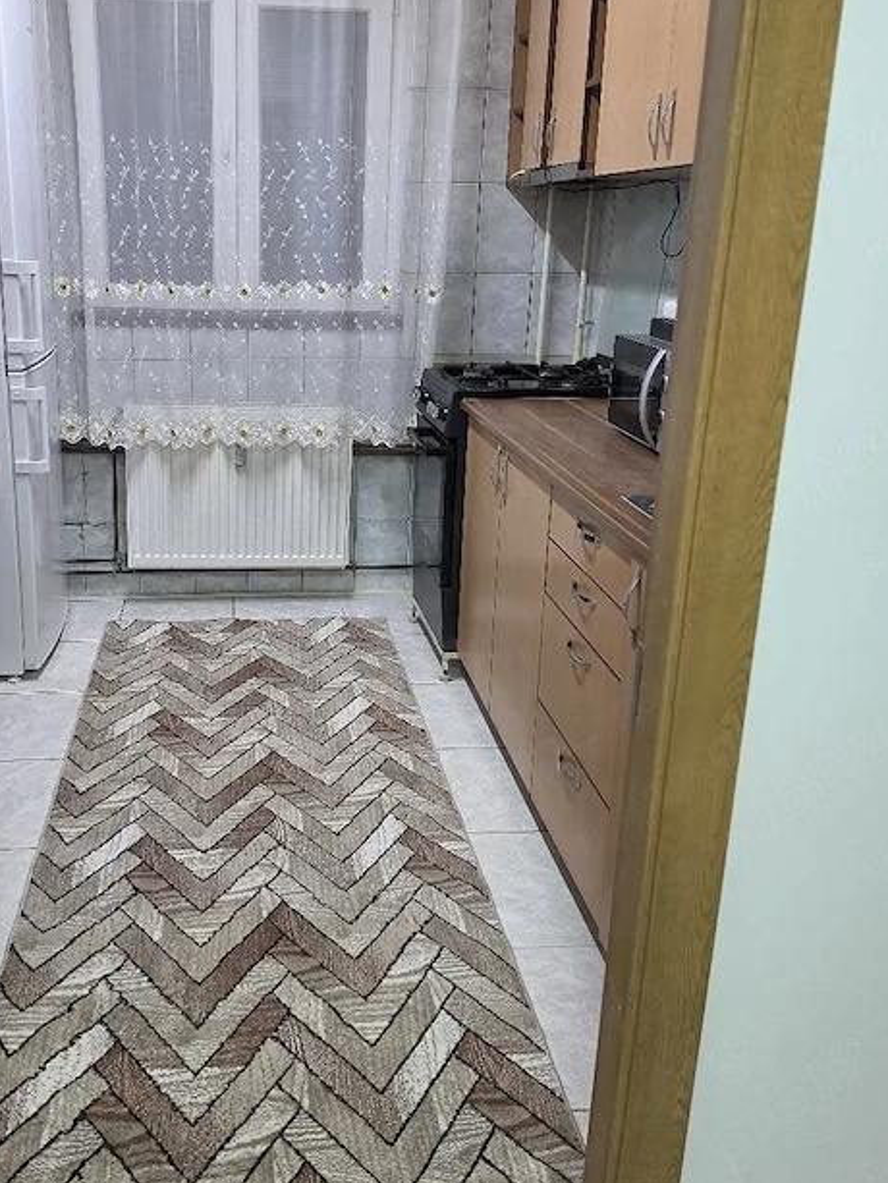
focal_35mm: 30
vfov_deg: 59.7
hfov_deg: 46.3
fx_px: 1026
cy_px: 515
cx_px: 315
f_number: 1.4
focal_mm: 6.5
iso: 200
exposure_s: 1/101
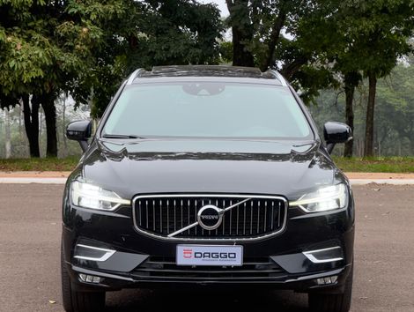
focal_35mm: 77
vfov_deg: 19.2
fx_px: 922
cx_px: 207
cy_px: 156
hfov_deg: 25.3
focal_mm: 9
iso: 80
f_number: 2.8
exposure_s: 1/124
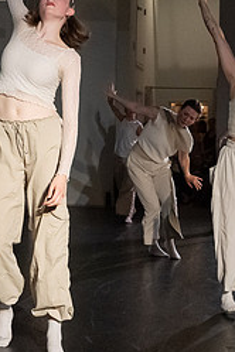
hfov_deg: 17.6
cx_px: 14
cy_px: 184
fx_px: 744
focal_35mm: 76
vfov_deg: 26.6
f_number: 5
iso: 6400
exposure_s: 1/500
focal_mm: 28
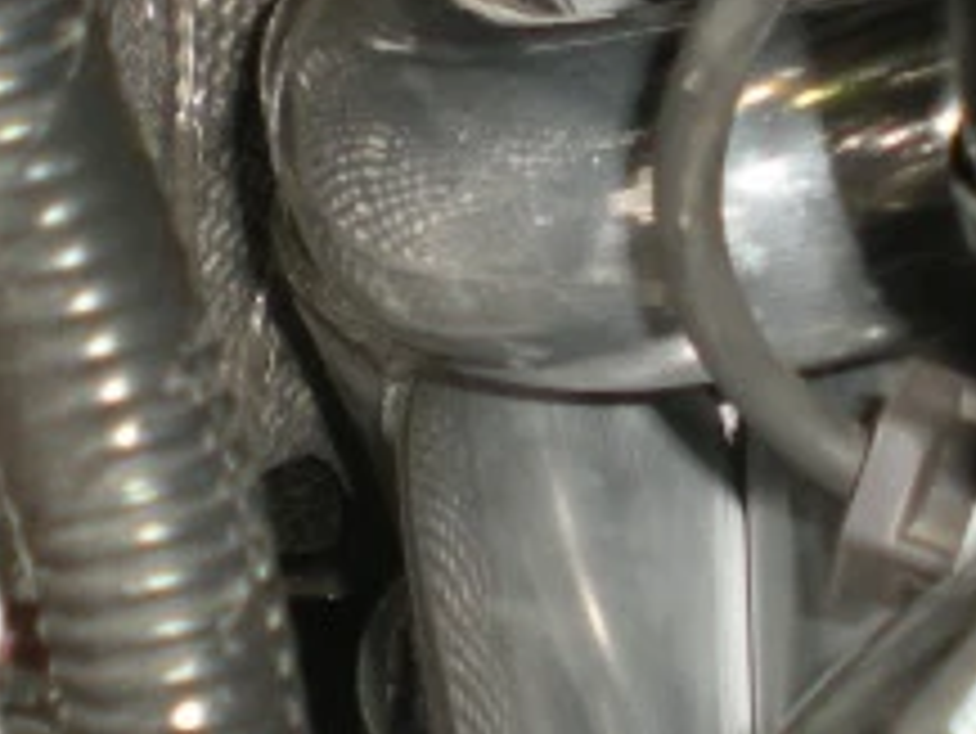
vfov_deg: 10.5
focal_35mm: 140
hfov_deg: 14.1
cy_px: 36
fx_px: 3949
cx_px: 553
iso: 66
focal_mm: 6.3
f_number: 3.1
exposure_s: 1/60
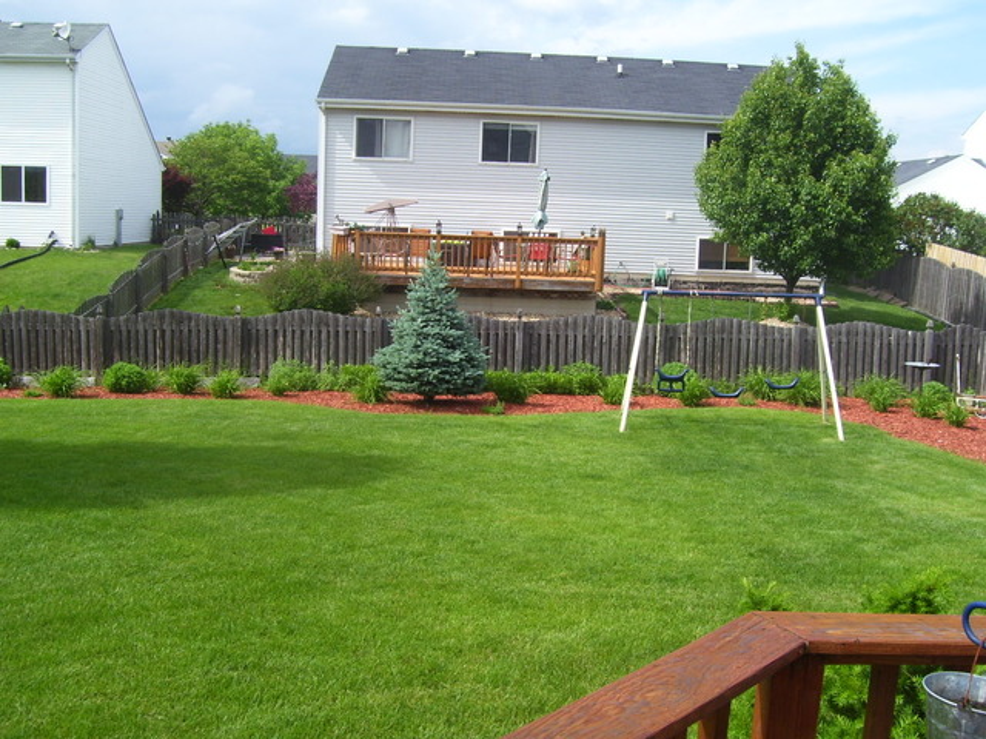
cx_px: 493
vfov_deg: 39.7
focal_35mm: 36
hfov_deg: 51.4
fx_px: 1025
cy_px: 370
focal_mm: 6
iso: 80
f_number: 4.8
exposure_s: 1/350
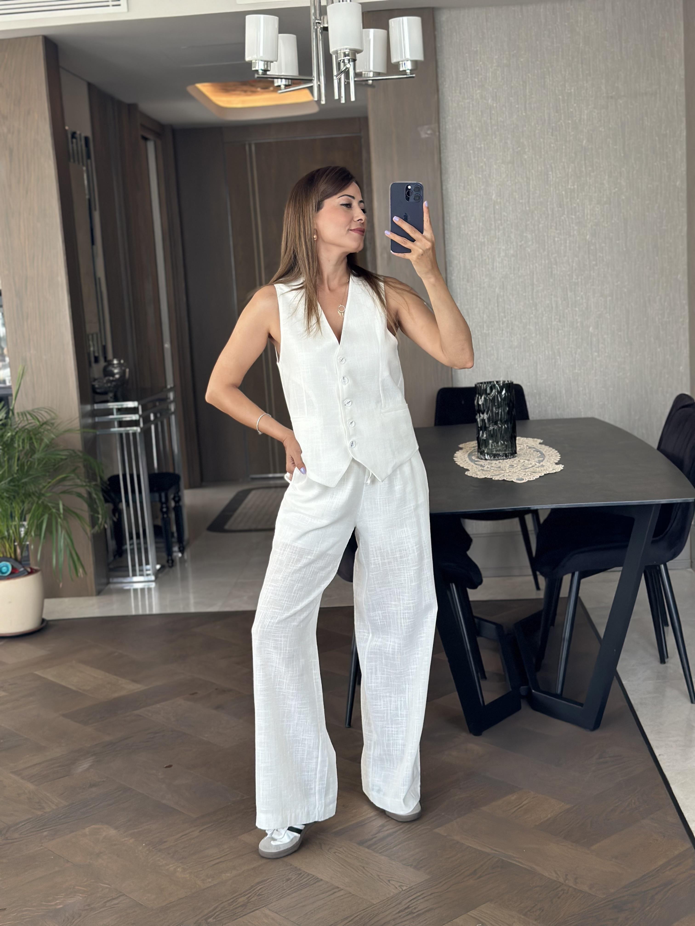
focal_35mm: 48
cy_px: 463
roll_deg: +3.6
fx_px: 1285
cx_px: 348
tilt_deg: -14.6
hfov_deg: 30.3
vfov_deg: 39.7
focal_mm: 6.86
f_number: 1.78
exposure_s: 1/123
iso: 125
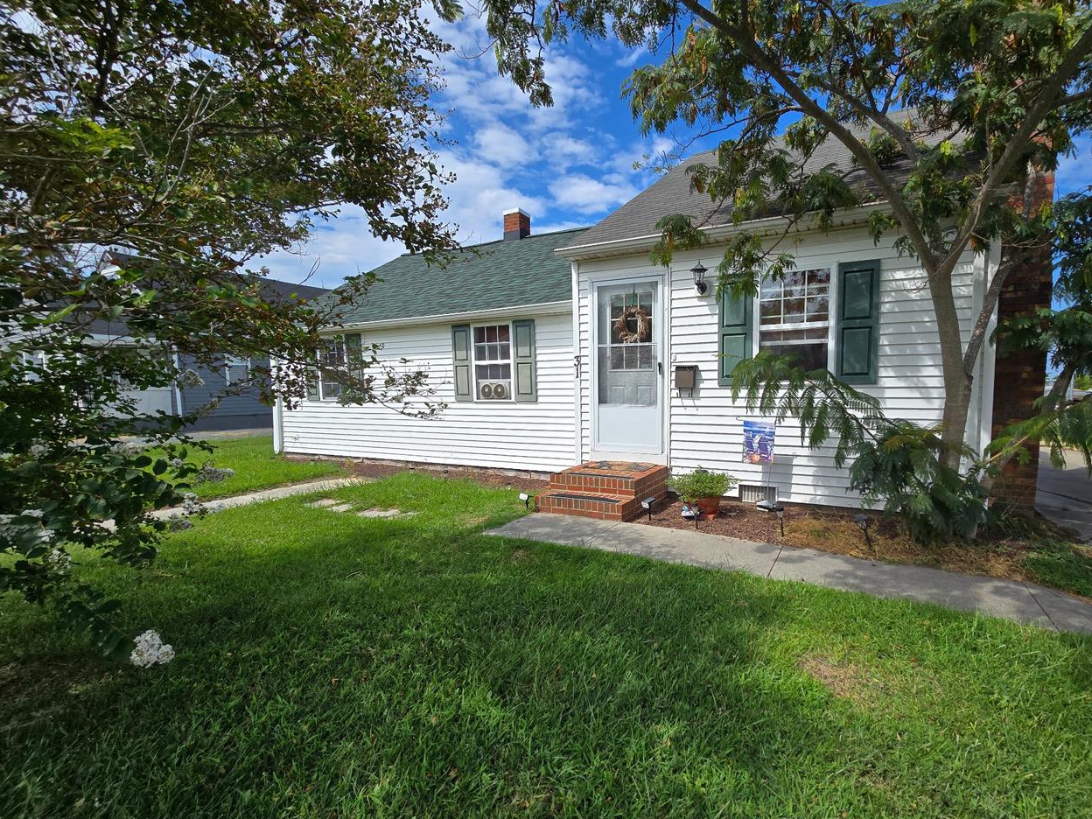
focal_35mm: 15
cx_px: 612
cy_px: 424
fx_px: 473
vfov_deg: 81.7
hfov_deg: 97.7
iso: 50
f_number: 2.2
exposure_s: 1/2333
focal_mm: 2.2
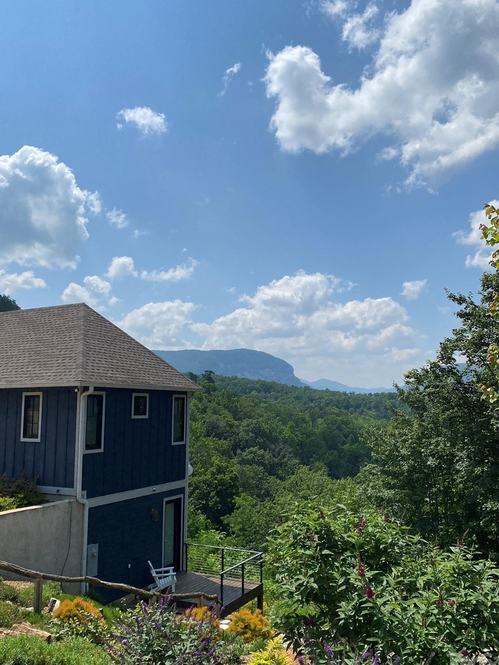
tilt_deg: +9.8
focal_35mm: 28
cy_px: 344
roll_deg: -0.1
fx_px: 538
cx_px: 268
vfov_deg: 63.4
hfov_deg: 49.7
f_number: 1.8
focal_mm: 4.25
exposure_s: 1/6410
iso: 32
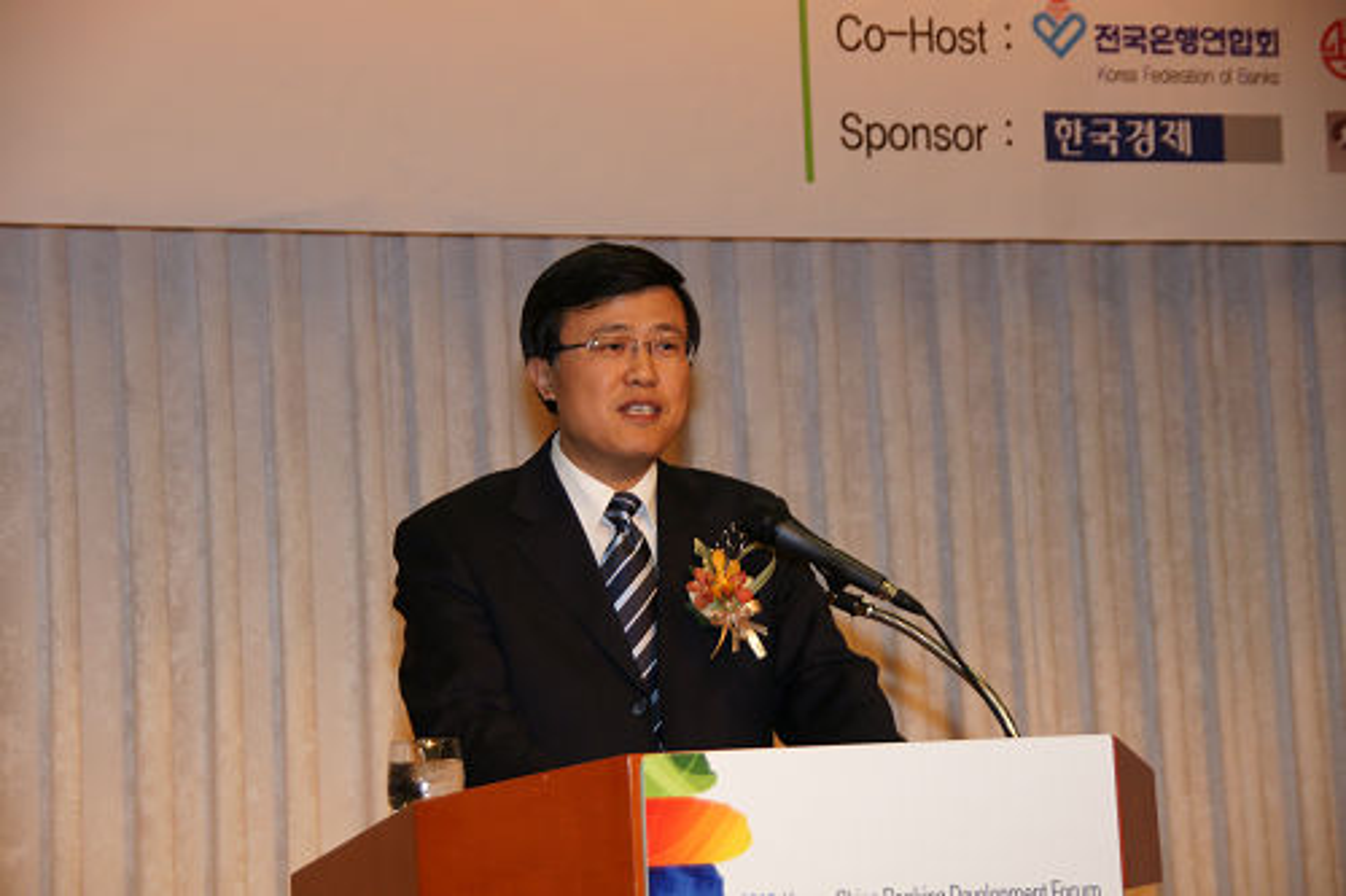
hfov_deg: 19.5
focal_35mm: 105
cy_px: 448
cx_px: 673
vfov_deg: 13.0
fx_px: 3924
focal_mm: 70
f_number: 5.6
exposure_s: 1/125
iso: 800
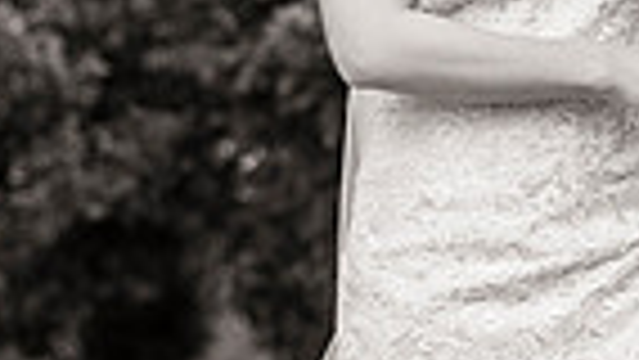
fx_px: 9085
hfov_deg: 4.0
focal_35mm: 536
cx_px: 662
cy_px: -225
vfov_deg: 2.3
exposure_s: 1/320
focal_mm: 125
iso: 200
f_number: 3.5
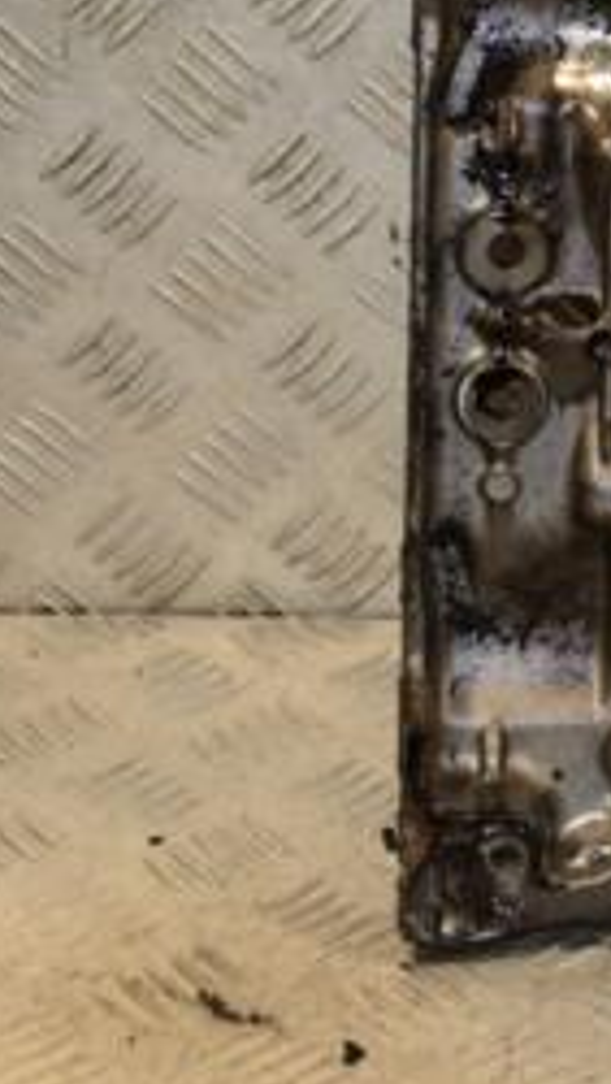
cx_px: 1062
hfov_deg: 10.2
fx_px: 3248
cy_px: 273
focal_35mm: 113
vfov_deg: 18.8
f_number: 5
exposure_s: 1/200
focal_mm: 30
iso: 800
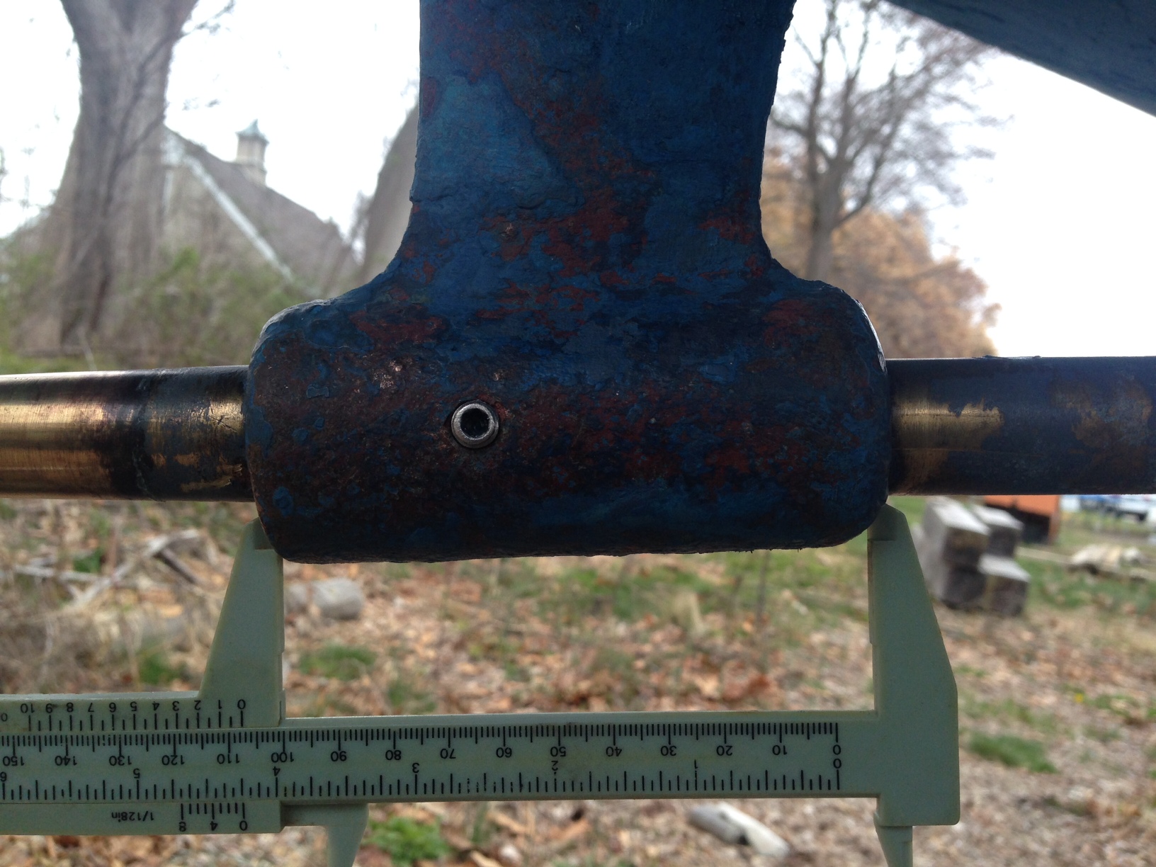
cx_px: 578
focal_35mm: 33
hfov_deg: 55.4
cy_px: 434
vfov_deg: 42.9
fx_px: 1102
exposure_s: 1/120
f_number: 2.4
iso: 80
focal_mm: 4.12
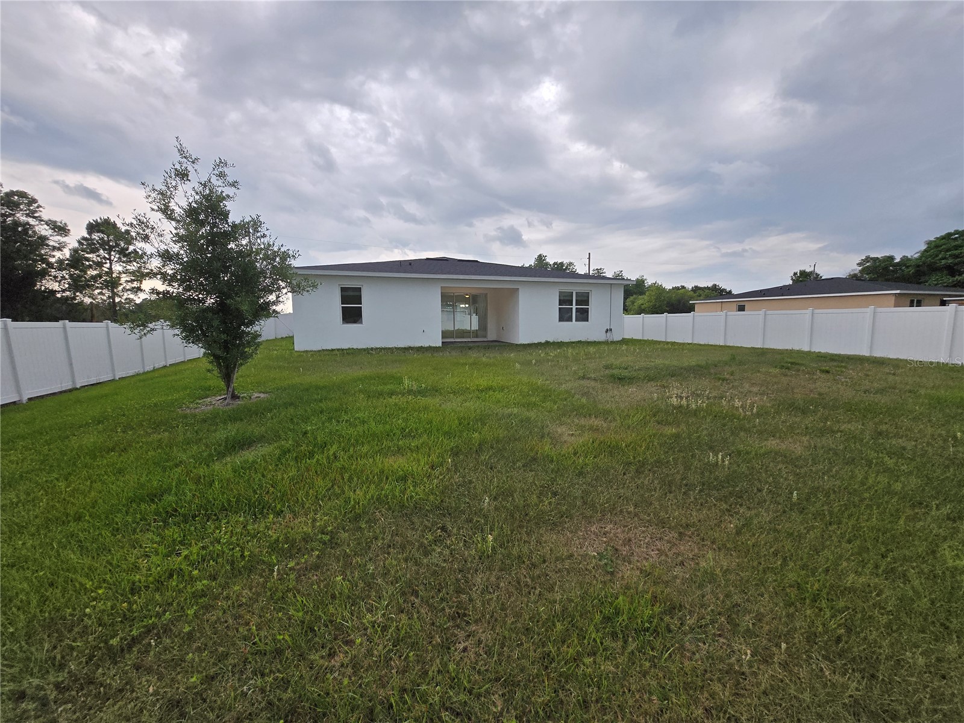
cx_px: 482
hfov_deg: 106.2
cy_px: 362
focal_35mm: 13
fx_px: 362
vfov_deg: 89.9
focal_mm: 1.7
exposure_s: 1/359
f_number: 2.2
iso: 80
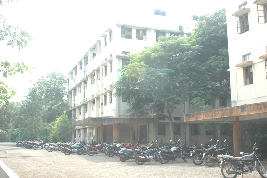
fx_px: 311
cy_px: 89
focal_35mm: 42
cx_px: 134
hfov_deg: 46.4
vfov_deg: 31.8
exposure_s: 1/60
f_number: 10
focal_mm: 28
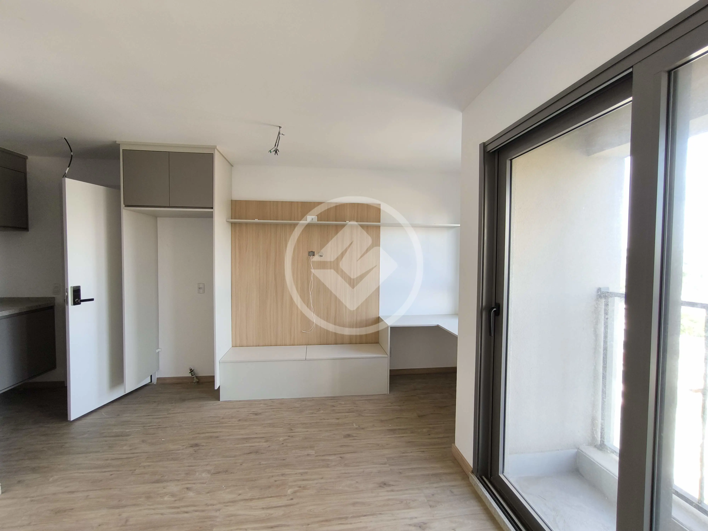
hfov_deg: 98.2
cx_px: 354
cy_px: 266
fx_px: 307
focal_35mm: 15
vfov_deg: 81.7
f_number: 2.2
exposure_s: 1/60
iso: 50
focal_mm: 1.91
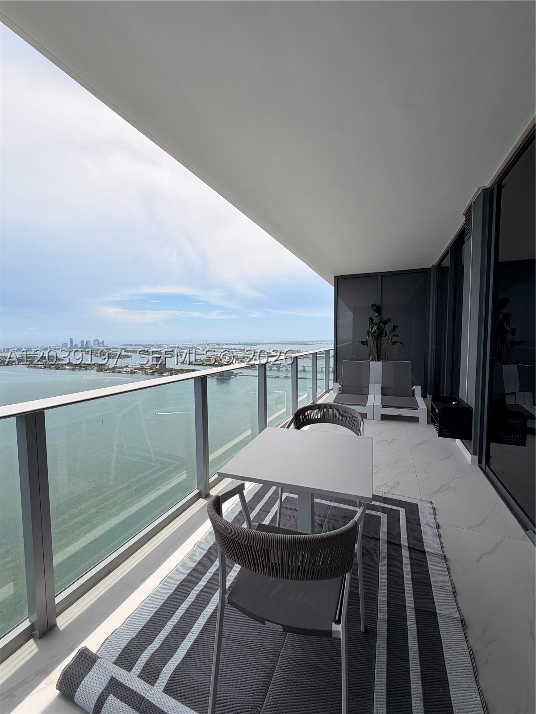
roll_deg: +0.4
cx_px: 268
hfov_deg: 85.7
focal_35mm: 14
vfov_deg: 102.1
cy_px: 357
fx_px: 289
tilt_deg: -3.2
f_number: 2.2
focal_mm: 2.22
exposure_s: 1/942
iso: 20
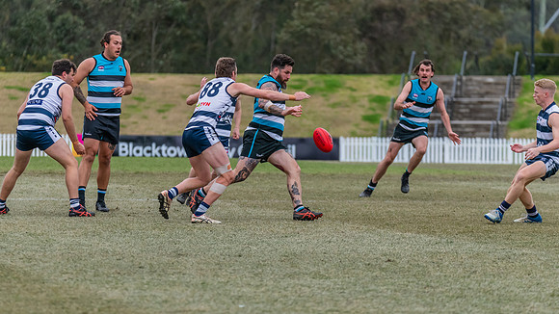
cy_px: 159
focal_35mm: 298
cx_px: 280
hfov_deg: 7.2
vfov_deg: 4.1
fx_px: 4417
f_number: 5.6
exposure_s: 1/1600
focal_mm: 280
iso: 1600
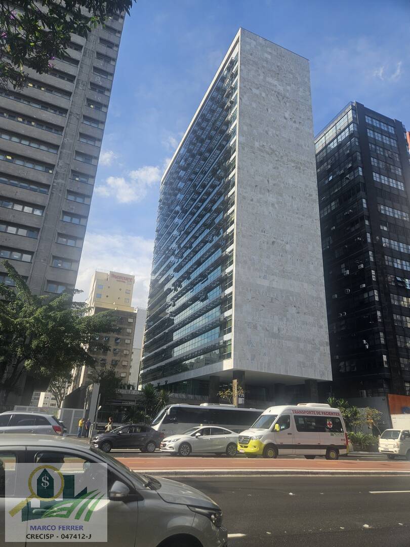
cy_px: 274
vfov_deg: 73.9
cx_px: 205
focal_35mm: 23
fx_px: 363
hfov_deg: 58.9
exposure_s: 1/1148
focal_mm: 5.4
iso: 25
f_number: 1.8
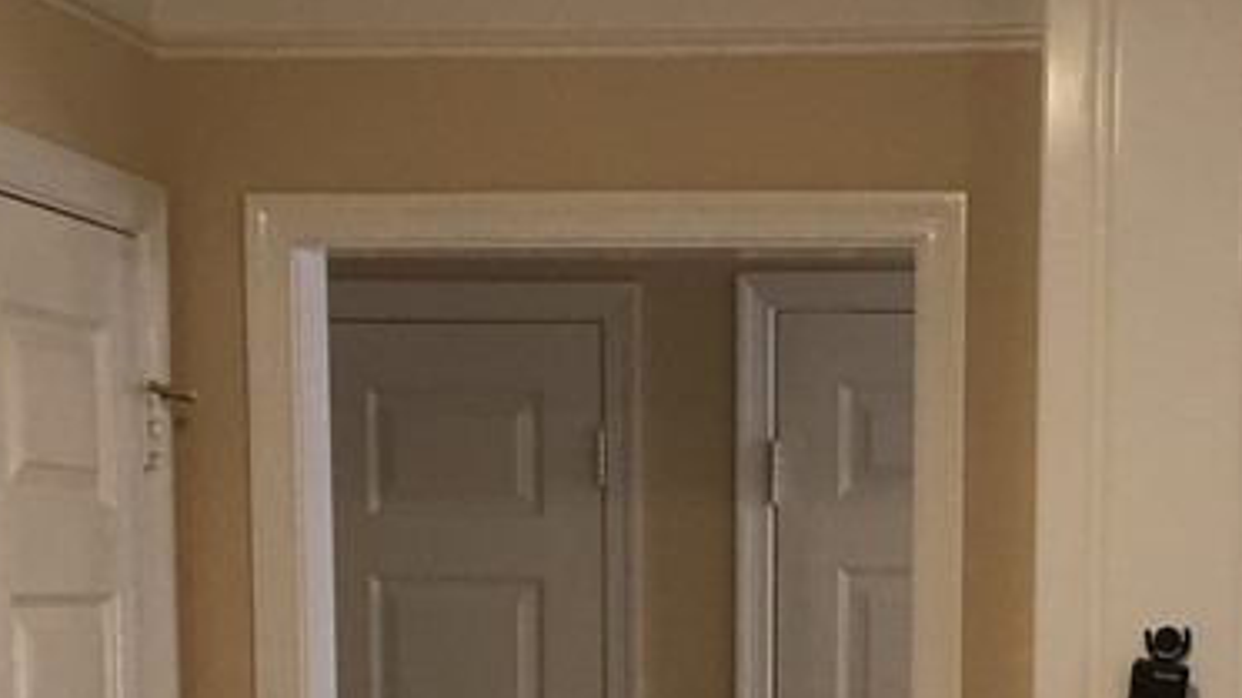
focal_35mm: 87
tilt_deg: -6.2
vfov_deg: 13.4
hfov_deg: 24.2
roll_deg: -1.0
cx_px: 918
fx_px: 2864
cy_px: 928
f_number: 2.2
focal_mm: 4.15
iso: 40
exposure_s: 1/15
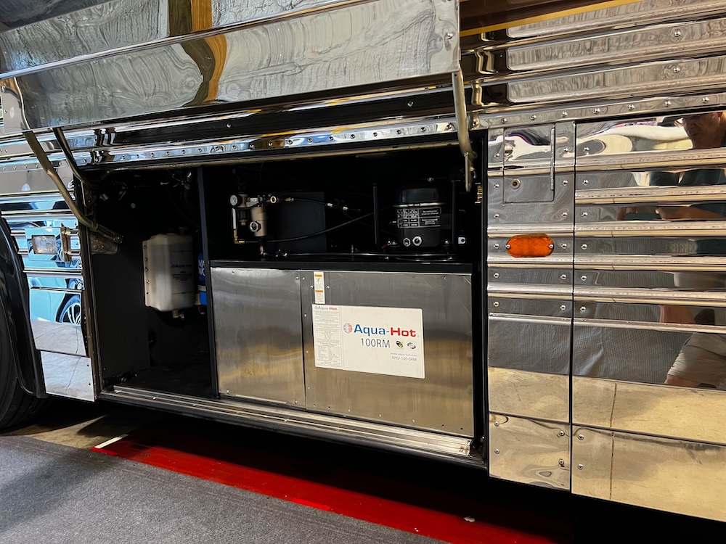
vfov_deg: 53.1
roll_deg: +1.3
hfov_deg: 67.3
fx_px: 545
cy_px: 272
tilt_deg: -6.4
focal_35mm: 26
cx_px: 363
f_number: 1.5
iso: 400
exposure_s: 1/60
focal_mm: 5.7
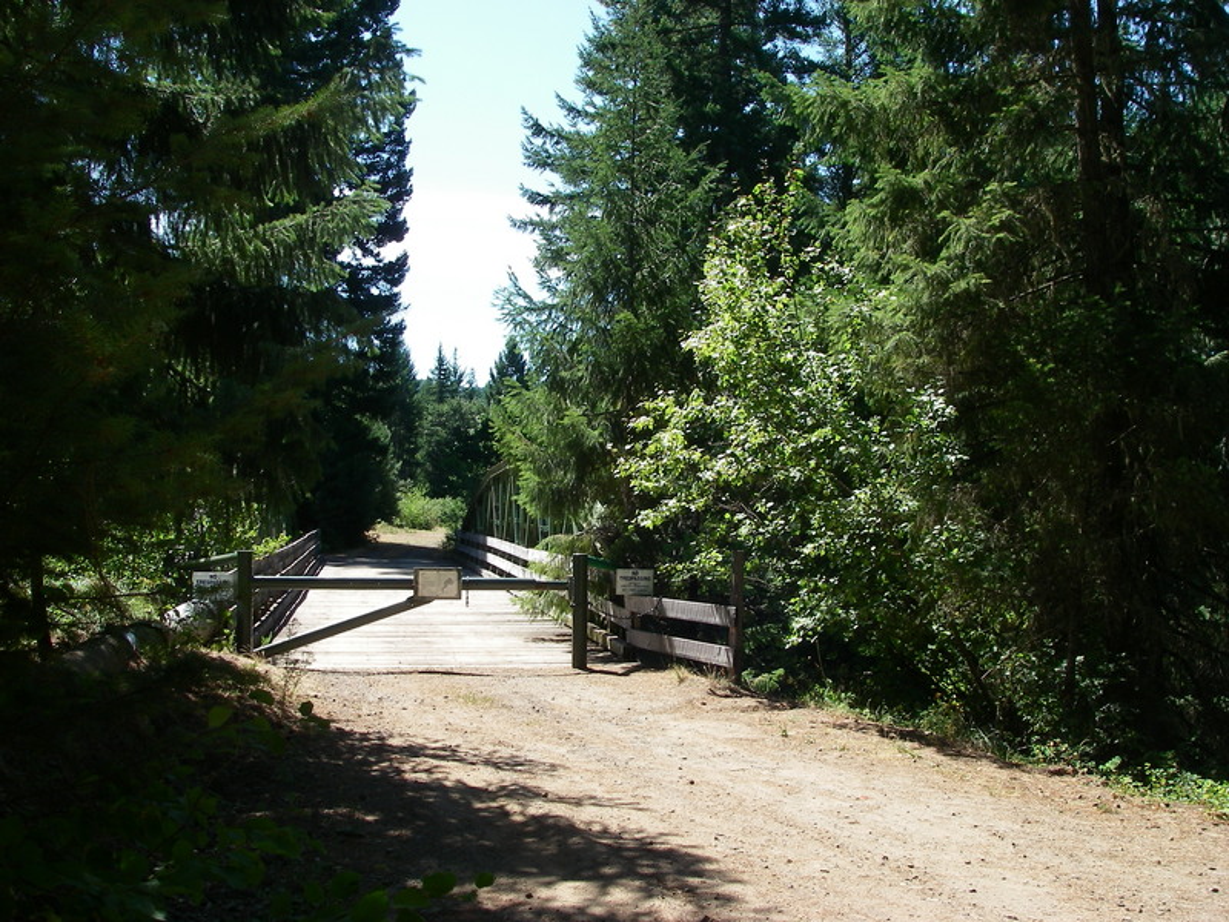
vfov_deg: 37.7
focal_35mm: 38
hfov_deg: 49.0
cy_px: 461
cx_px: 614
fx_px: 1349
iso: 64
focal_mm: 6.3
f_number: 6.6
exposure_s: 1/80
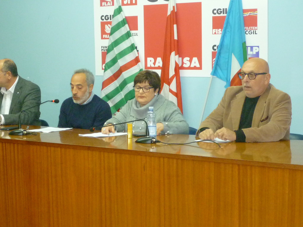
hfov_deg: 30.3
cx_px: 152
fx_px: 560
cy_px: 114
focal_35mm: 64
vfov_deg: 22.9
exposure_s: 1/30
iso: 400
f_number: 3.5
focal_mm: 5.8
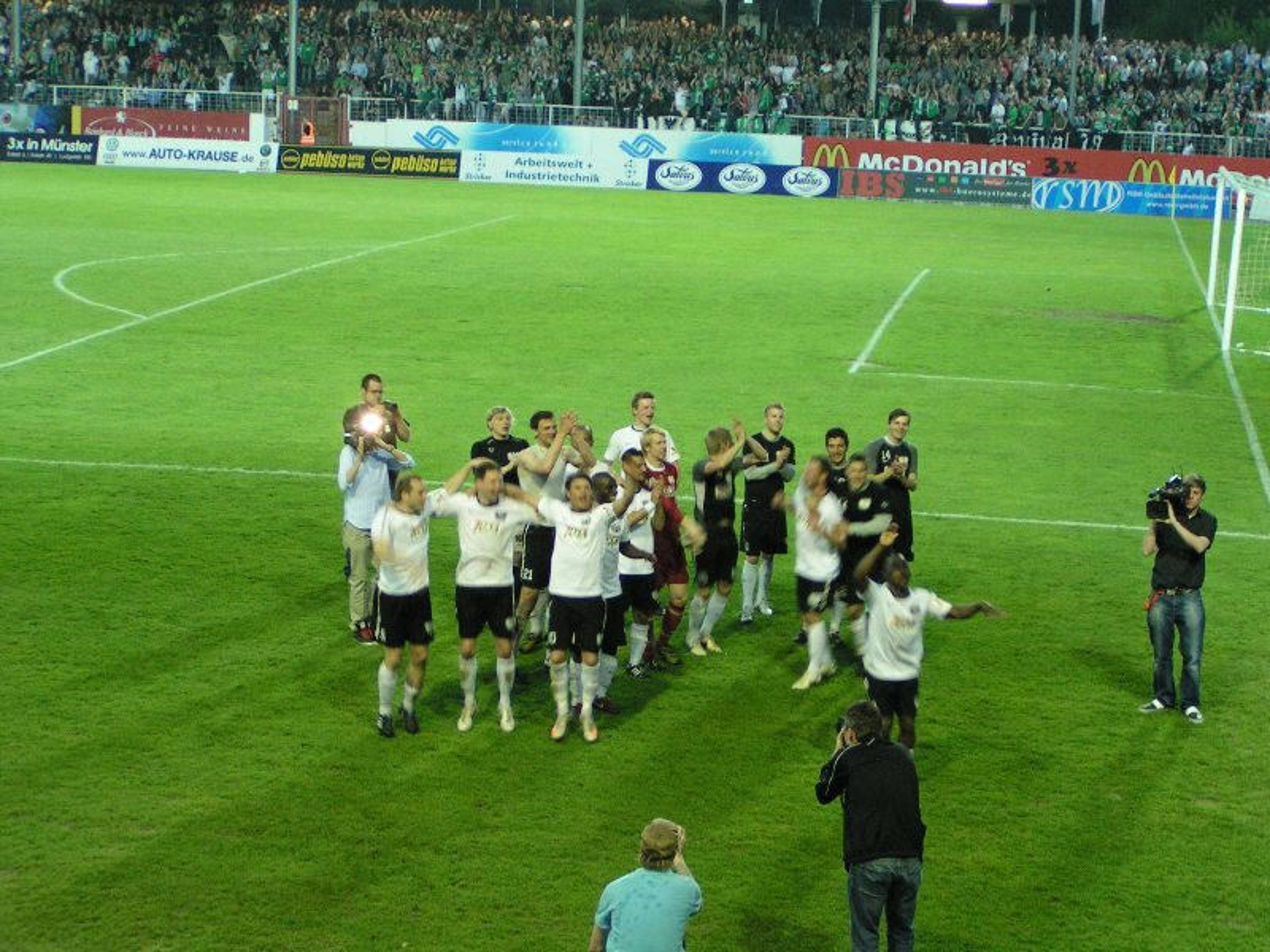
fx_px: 2752
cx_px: 635
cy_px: 476
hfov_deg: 26.0
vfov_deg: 19.6
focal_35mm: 75
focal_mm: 11.5
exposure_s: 1/30
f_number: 3.2
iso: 200
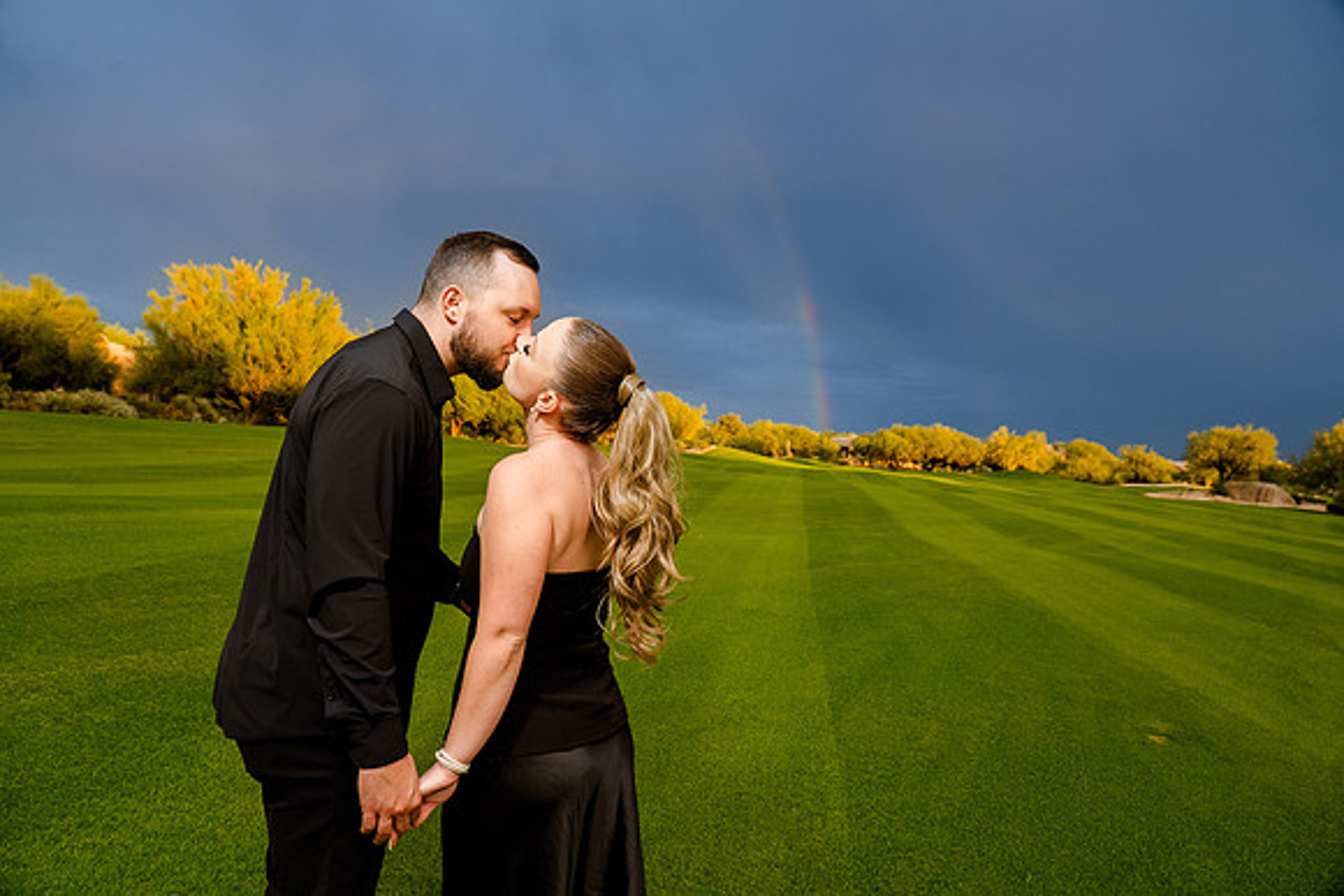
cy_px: 448
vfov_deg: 53.2
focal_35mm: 24
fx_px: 896
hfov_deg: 73.7
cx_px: 672
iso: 400
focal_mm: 24
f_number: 5.6
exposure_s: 1/250
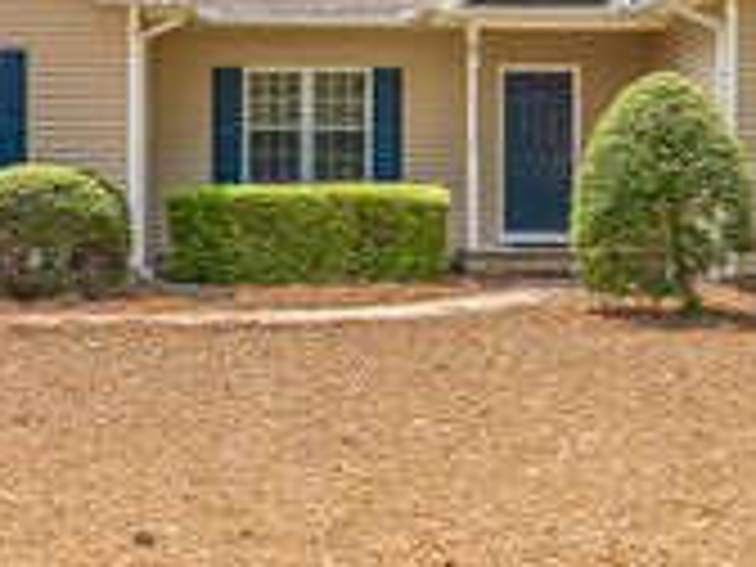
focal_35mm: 69
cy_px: 169
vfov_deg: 21.2
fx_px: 1507
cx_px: 315
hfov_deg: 28.1
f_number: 5.6
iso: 100
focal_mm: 24
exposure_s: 1/320
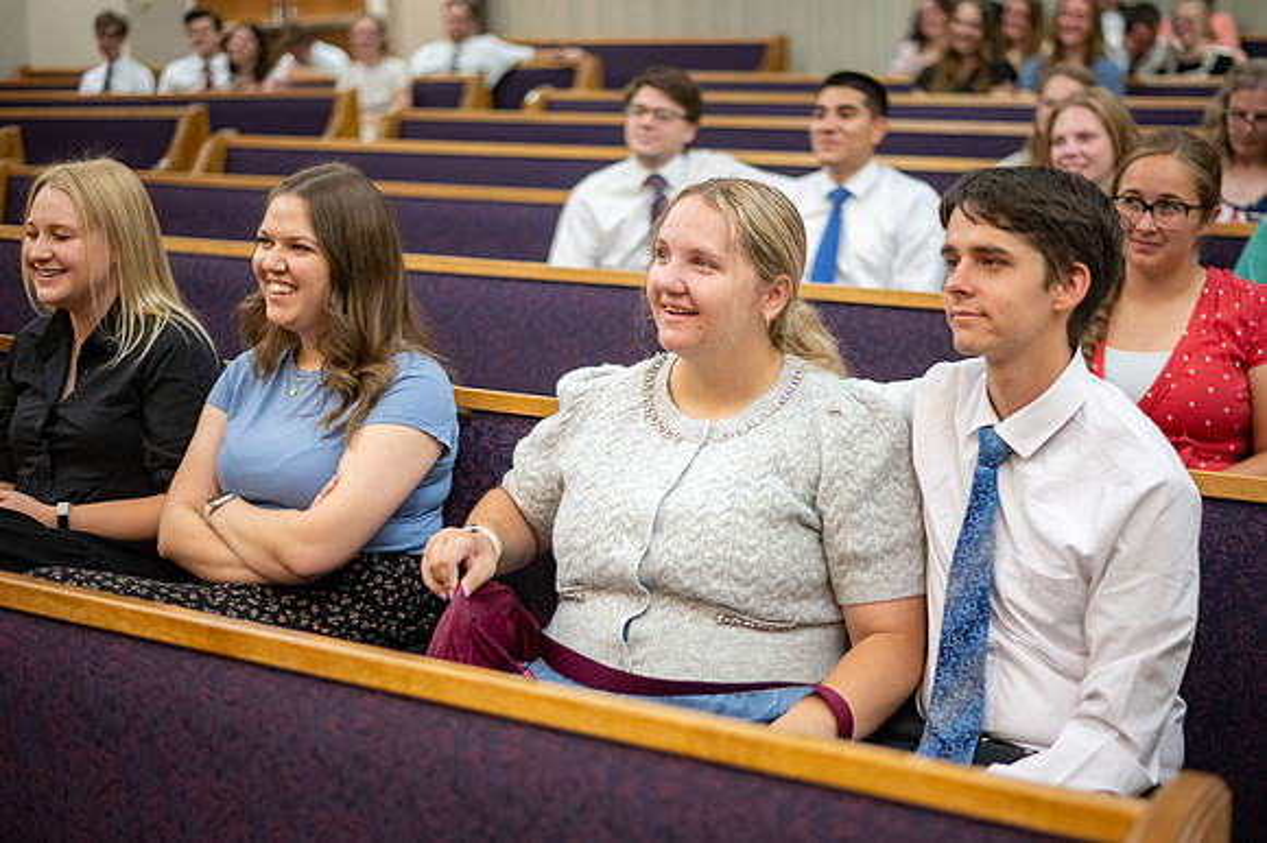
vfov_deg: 25.0
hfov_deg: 36.9
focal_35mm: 54
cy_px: 456
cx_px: 683
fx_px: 1898
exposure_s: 1/400
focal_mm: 50
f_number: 1.8
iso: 1600
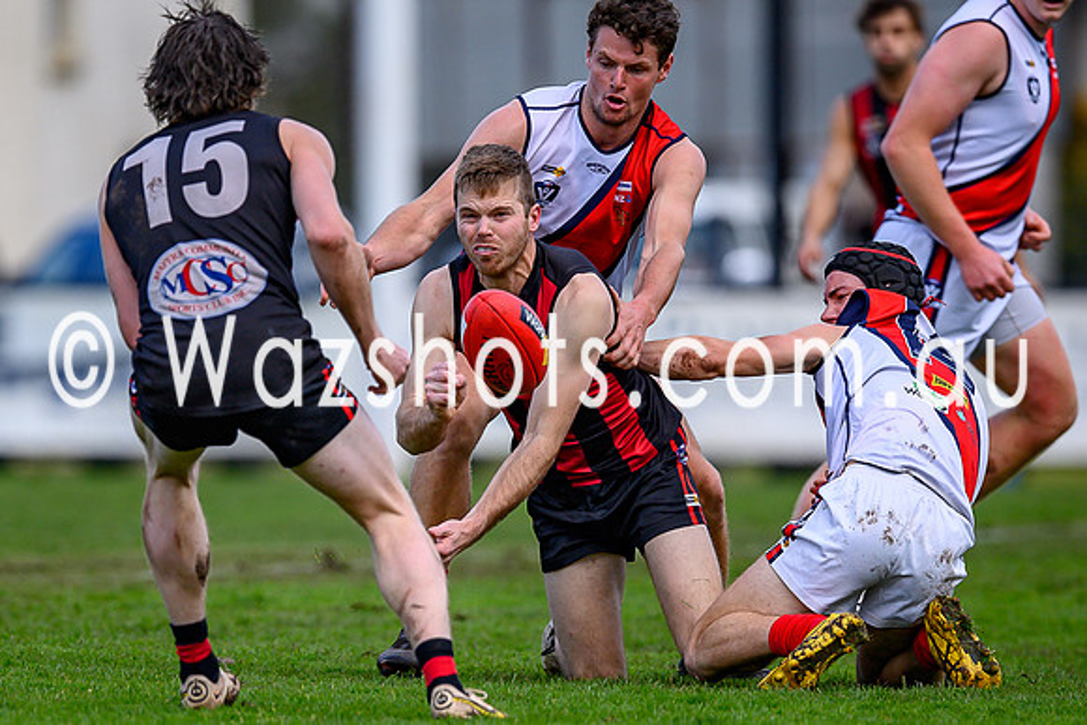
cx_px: 402
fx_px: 29711
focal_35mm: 984
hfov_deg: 2.1
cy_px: 497
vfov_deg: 1.4
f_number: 4
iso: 250
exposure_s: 1/1250
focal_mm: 500
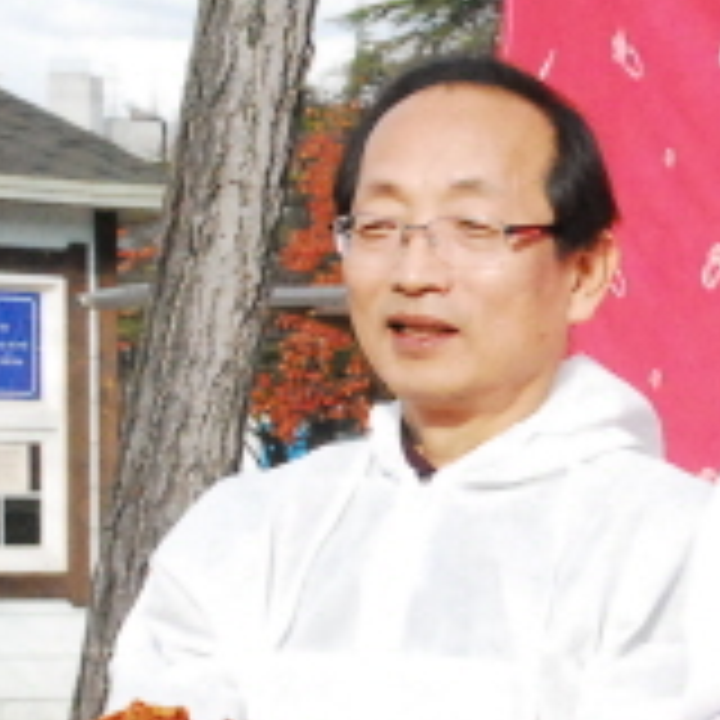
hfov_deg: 6.8
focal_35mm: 251
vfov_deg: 7.0
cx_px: 1242
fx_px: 5903
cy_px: 659
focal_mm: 45
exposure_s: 1/1250
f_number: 13
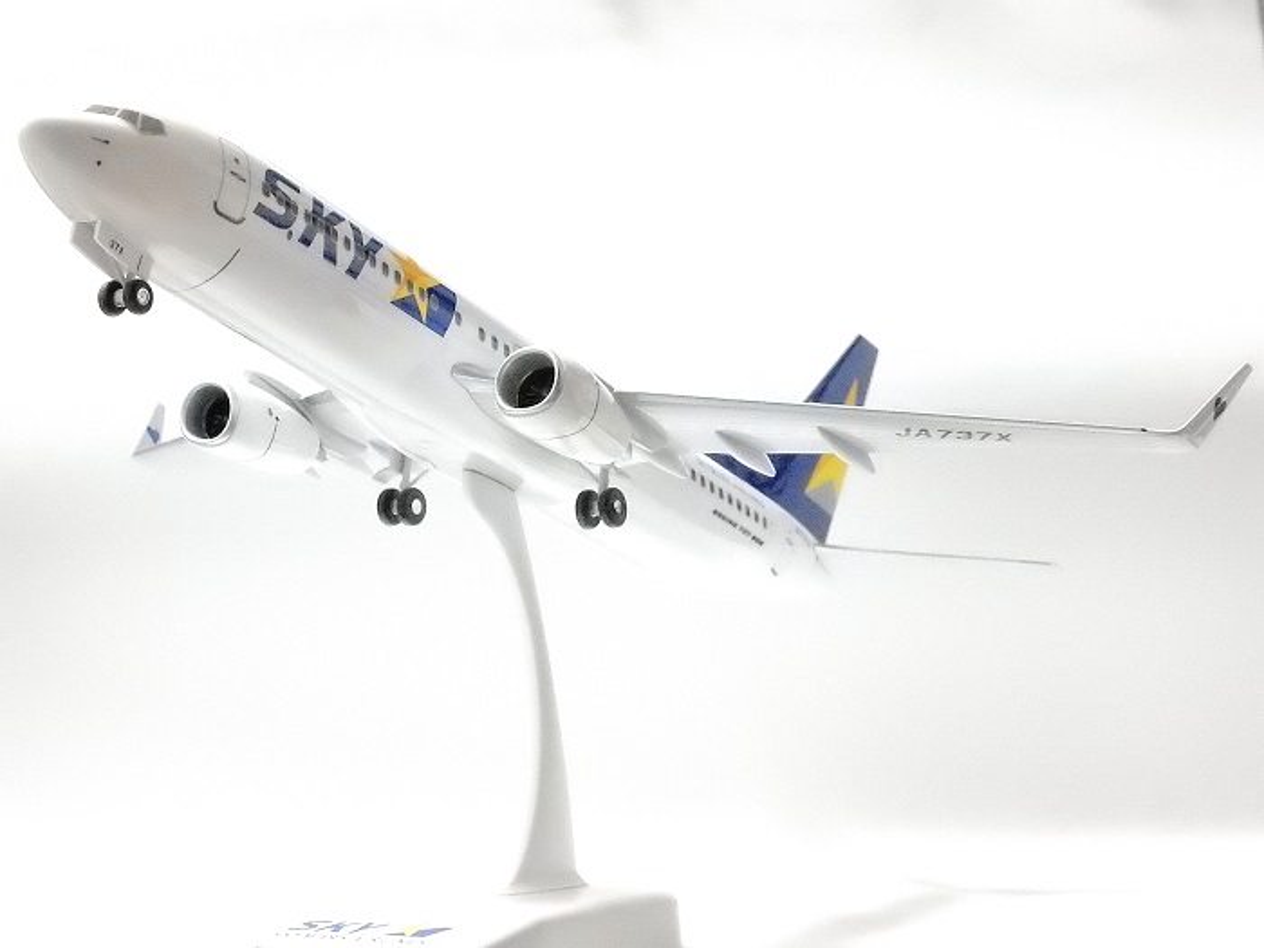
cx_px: 632
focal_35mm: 84
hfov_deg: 23.3
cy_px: 474
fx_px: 3067
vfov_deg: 17.6
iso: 3200
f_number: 5
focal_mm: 14.9
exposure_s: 1/20
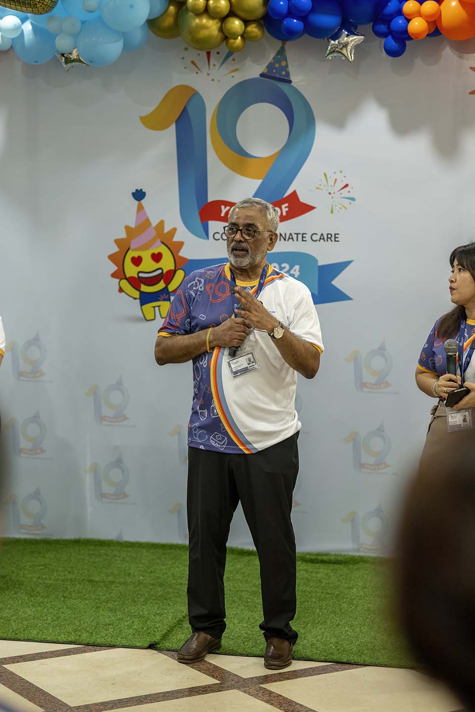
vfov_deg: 24.8
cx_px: 238
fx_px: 1623
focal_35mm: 82
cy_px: 356
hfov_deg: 16.7
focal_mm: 82
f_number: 2.8
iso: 3600
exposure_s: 1/200
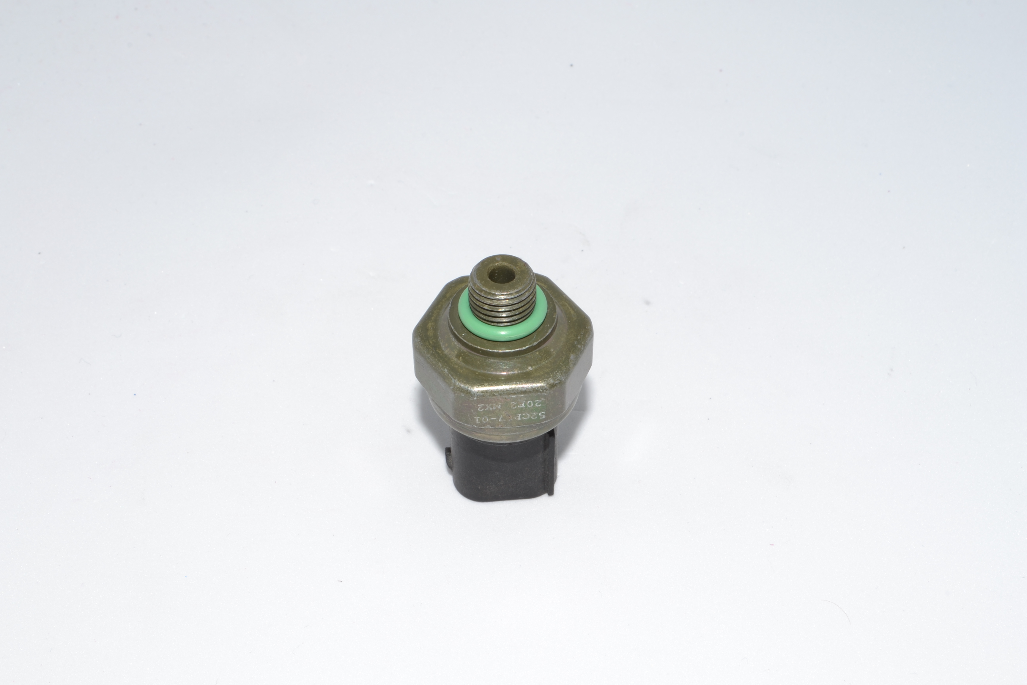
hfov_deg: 37.9
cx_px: 514
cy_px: 342
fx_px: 1498
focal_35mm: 52
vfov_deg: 25.8
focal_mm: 35
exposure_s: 1/5
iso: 100
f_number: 20
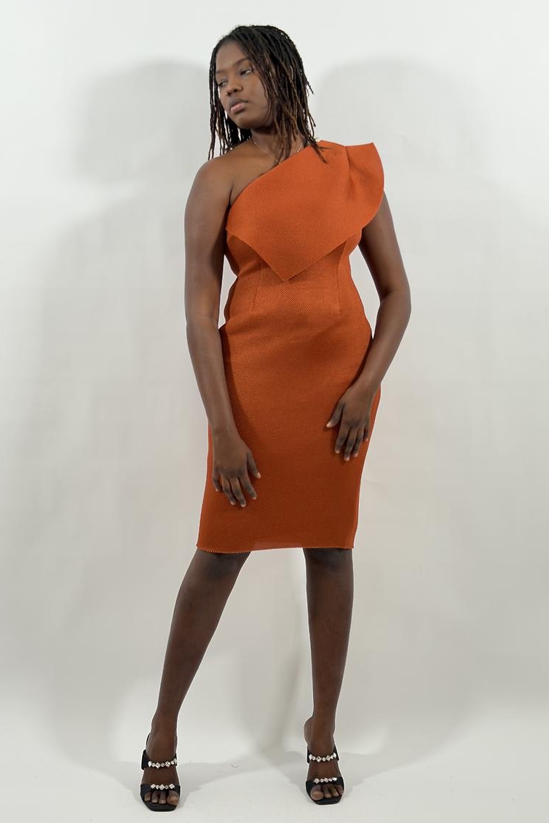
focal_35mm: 53
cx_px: 273
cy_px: 402
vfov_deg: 37.5
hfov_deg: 25.5
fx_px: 1212
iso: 50
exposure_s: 1/50
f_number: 1.78
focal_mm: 6.76
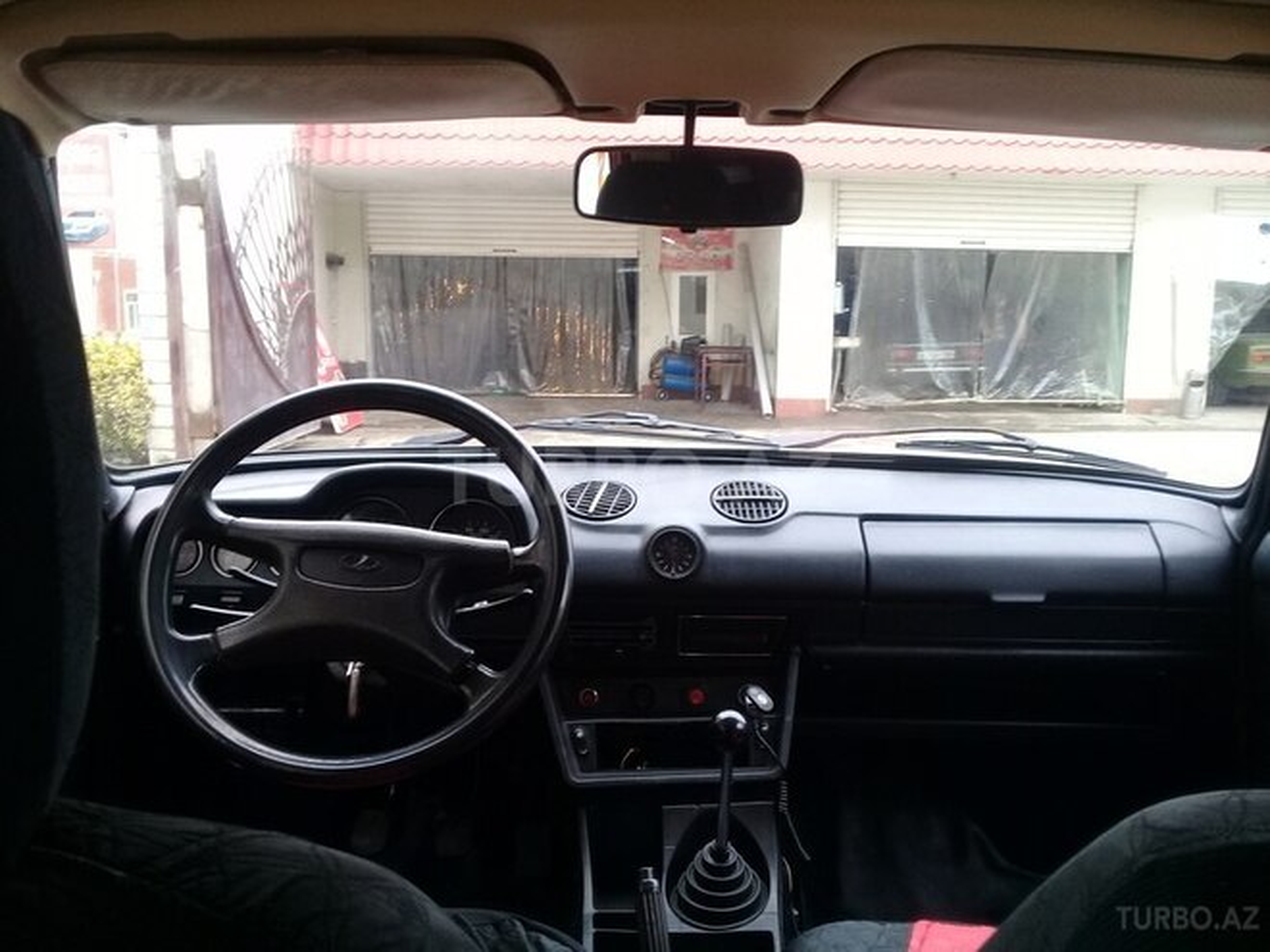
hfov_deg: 58.4
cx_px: 635
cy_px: 476
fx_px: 1137
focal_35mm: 31
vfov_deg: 45.4
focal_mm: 3.3
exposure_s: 1/33
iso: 50
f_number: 2.2
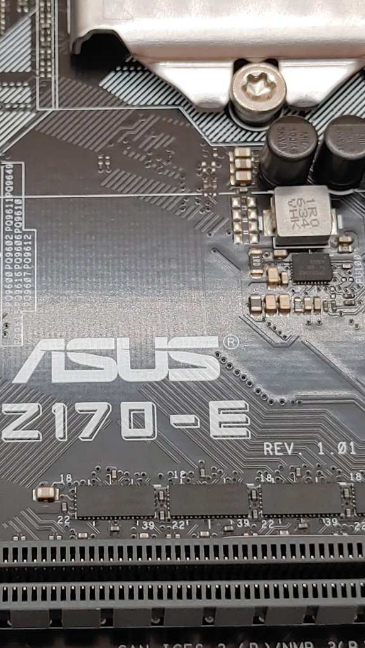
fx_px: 1204
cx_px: 72
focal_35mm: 70
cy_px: 330
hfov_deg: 17.1
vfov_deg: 30.2
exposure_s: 1/125
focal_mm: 4.36
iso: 50
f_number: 1.8
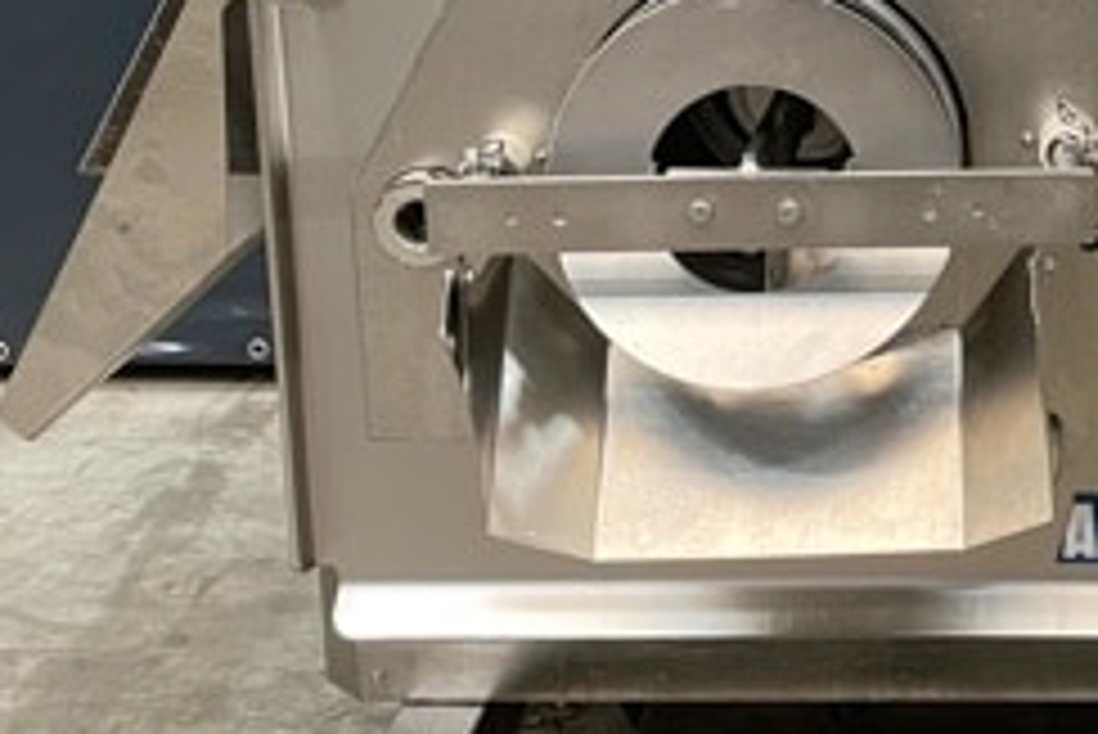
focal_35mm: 71
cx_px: 1004
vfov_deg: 18.9
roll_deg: +0.5
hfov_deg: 27.3
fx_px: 2167
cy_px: 90
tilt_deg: -11.1
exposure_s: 1/50
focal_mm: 4.2
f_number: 1.6
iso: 200
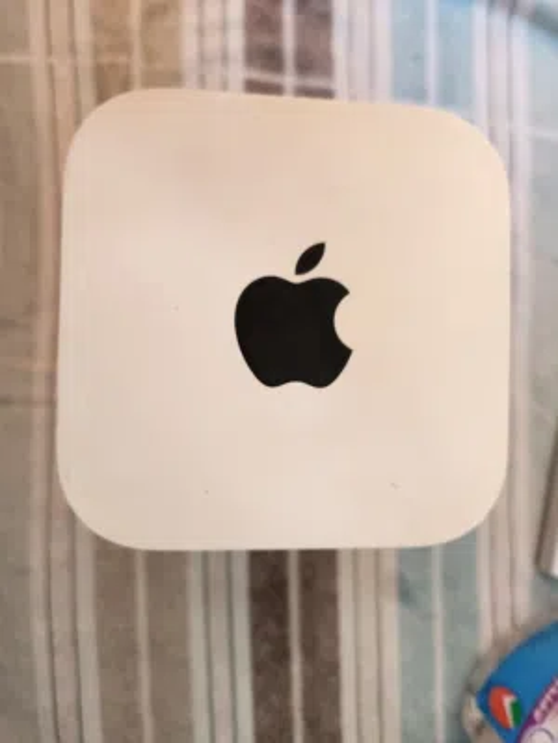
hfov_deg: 58.9
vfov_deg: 73.9
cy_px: 372
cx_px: 279
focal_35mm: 23
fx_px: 494
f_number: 1.8
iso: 160
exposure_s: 1/180
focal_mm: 5.4
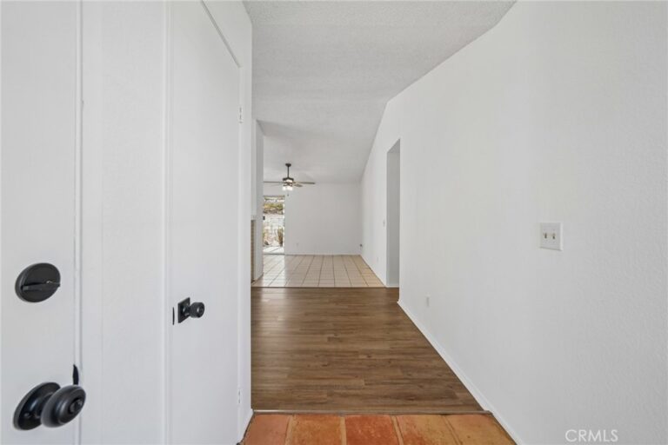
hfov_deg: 104.3
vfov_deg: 81.2
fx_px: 260
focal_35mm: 14
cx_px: 334
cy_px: 222
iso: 400
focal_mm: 14
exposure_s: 1/30
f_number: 10
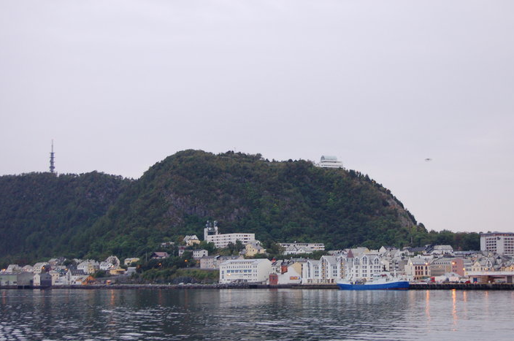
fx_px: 1091
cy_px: 170
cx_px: 278
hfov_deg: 26.5
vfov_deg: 17.8
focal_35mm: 77
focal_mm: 45
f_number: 5.3
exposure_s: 1/25
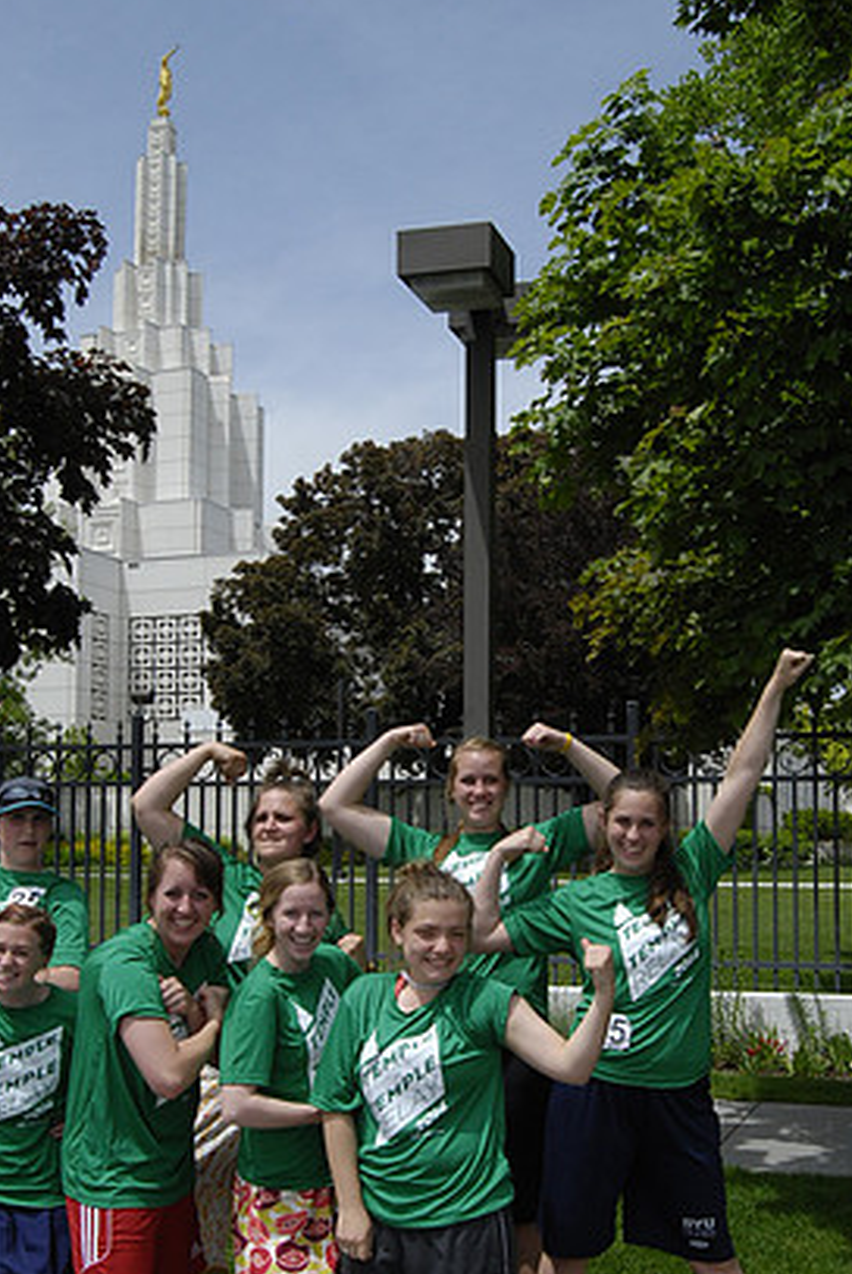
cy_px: 758
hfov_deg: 28.7
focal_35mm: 47
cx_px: 445
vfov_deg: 41.7
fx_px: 1666
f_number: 10
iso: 400
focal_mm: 22
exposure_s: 1/800
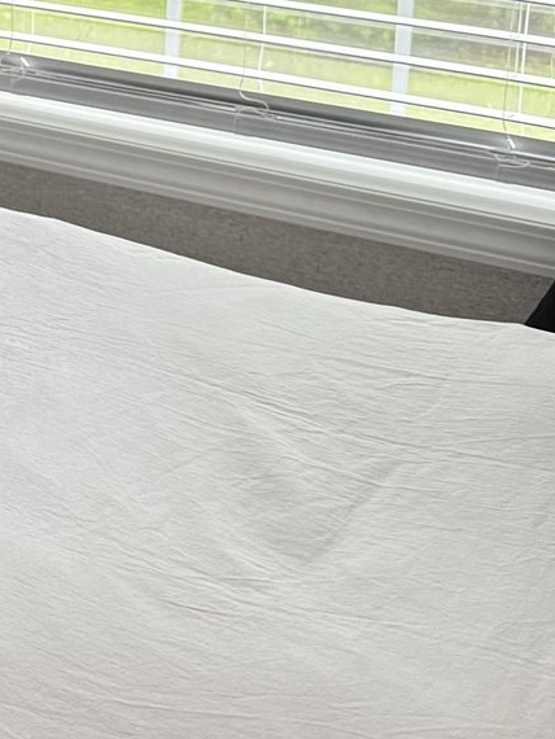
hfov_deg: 13.3
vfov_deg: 19.6
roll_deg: +1.8
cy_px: -25
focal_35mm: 97
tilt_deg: -13.9
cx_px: -536
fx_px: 2072
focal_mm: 6.76
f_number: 1.78
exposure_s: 1/120
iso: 200
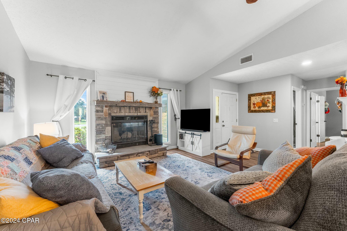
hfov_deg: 104.3
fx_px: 135
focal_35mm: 14
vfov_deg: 81.2
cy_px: 116
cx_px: 174
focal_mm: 14
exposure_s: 1/30
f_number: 8
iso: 12800
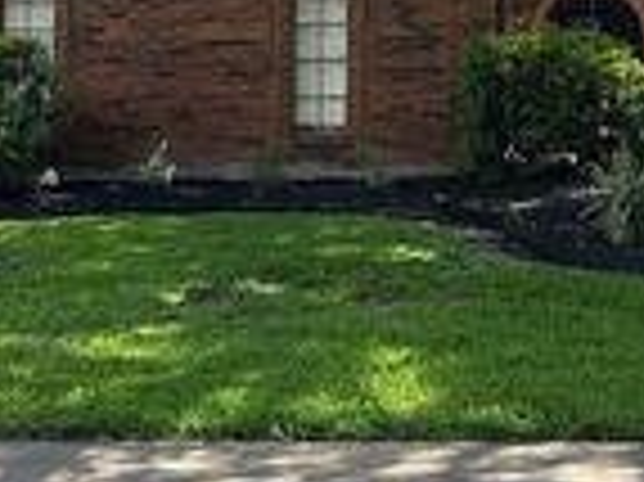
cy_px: -146
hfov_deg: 23.1
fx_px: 1561
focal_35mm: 84
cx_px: 473
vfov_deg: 16.6
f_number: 1.78
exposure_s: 1/1562
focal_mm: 6.86
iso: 80
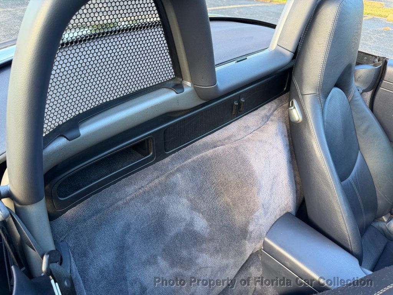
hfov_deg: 71.6
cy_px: 148
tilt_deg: -34.2
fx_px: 272
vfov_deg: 56.8
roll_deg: -2.8
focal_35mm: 24
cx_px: 196
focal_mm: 6.76
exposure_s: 1/121
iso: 125
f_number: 1.78
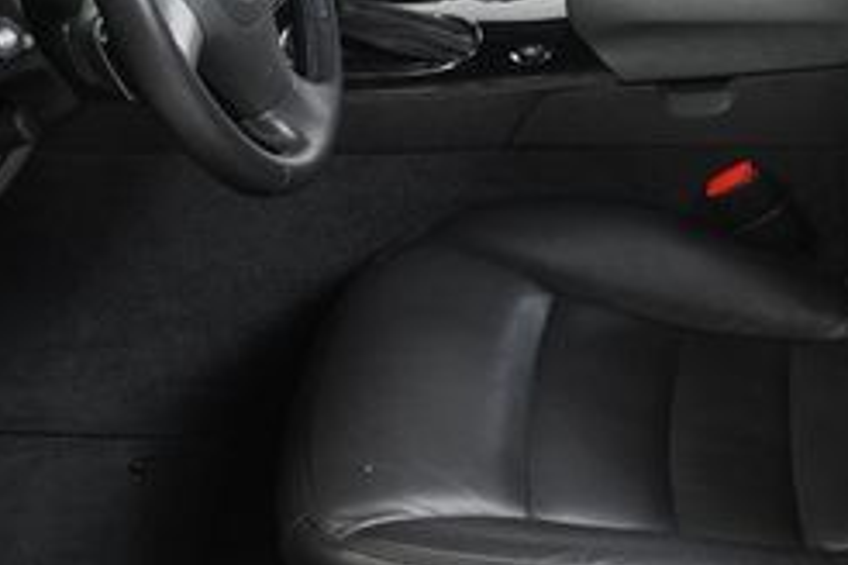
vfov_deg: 17.3
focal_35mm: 78
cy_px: 90
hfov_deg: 25.3
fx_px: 1837
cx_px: 734
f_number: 3.5
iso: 100
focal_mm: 20
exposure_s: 1/160
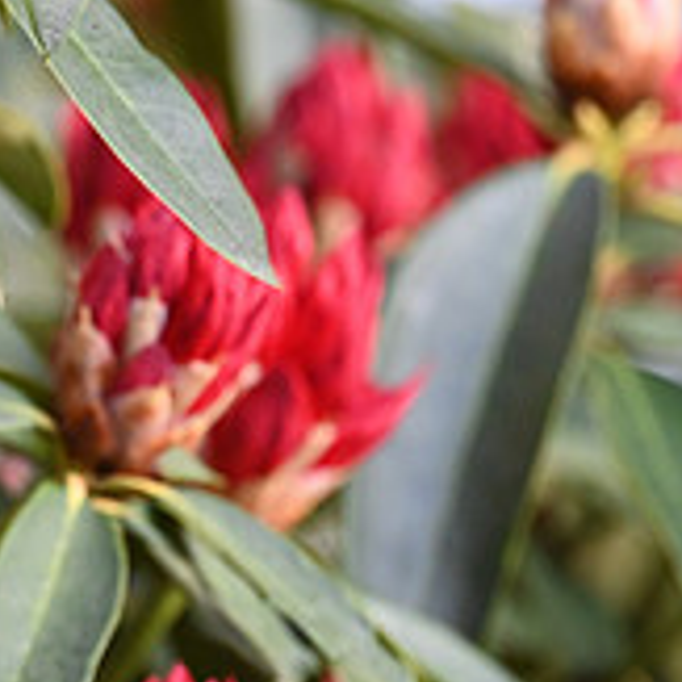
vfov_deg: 1.0
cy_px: 437
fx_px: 40523
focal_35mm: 1818
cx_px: -176
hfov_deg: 1.0
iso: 1800
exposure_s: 1/250
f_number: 6.3
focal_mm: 600
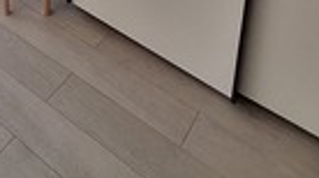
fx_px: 397
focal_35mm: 47
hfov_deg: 42.8
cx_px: 91
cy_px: -216
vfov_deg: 16.2
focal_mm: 1.74
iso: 160
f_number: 2.2
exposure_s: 1/50
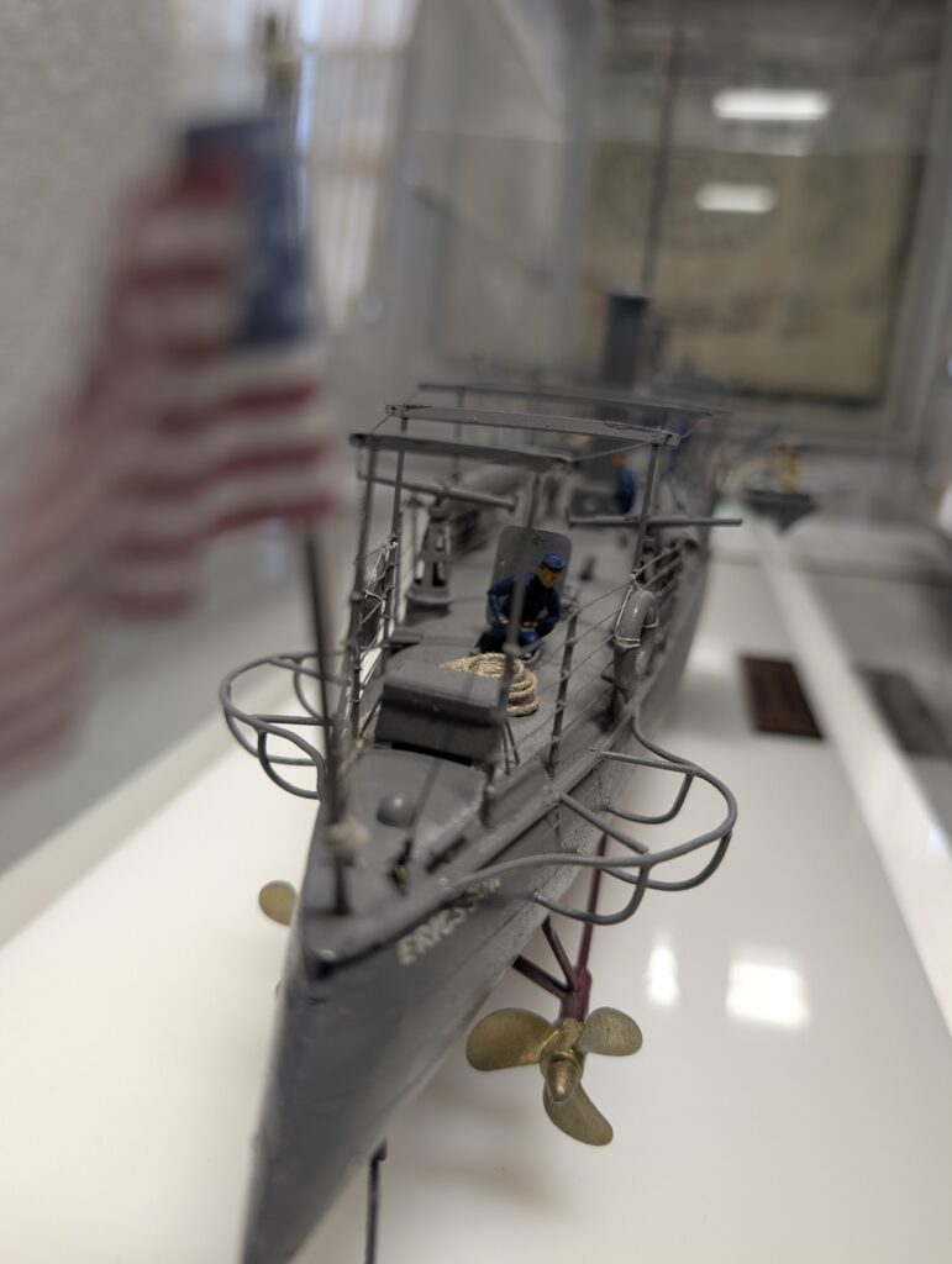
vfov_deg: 71.5
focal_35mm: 24
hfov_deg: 56.9
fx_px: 878
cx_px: 476
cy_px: 632
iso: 43
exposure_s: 1/89.9
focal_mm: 6.9
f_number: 1.68
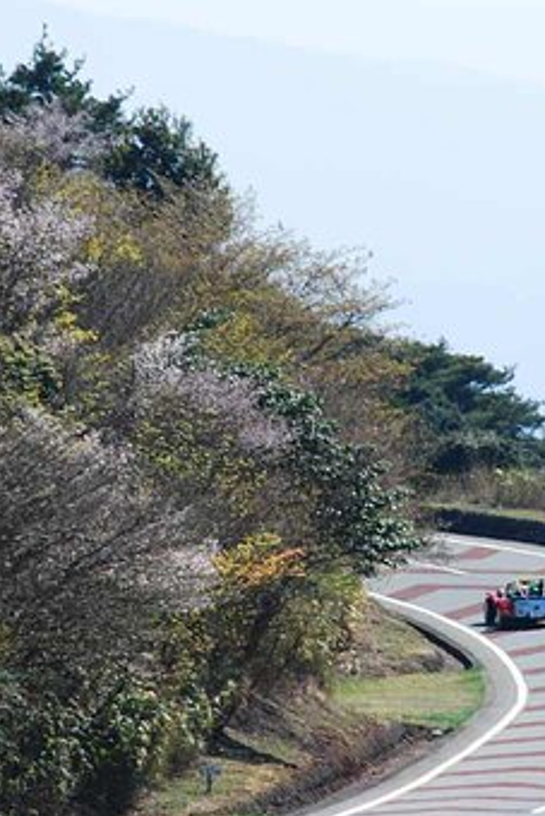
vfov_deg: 4.6
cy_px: 409
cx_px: 266
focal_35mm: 452
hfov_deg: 3.0
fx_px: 10253
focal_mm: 200
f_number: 10
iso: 100
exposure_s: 1/125
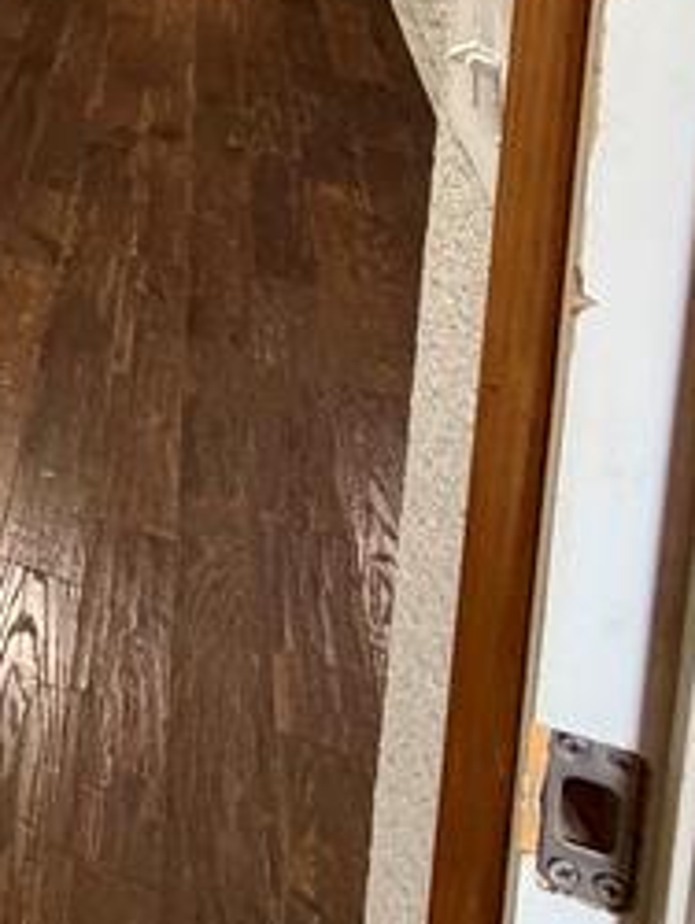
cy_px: -292
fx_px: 1149
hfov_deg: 26.7
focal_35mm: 43
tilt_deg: -8.0
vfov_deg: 32.4
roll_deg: +2.0
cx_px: -277
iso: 320
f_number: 2.2
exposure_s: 1/79
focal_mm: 2.22
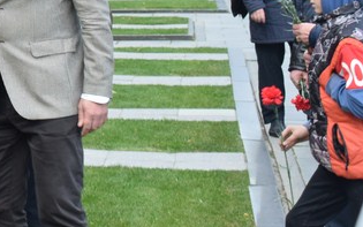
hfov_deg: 10.5
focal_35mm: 190
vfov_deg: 6.8
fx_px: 1880
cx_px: -254
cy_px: -100
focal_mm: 34
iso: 400
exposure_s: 1/200
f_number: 7.1
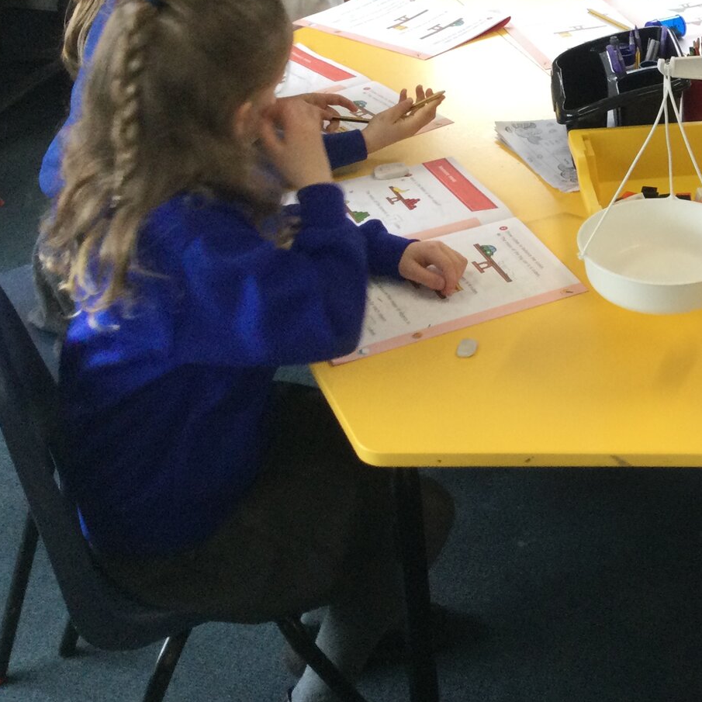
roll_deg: -0.9
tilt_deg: -24.7
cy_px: 126
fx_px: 1423
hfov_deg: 25.6
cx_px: 777
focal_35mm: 62
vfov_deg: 27.1
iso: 40
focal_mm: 3.3
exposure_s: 1/33
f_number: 2.4
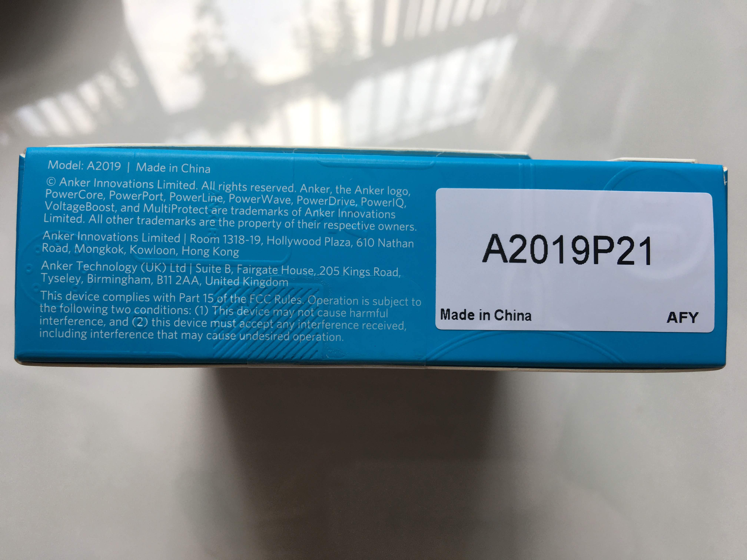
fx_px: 626
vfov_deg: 48.2
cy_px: 280
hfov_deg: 61.7
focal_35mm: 29
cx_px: 374
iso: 25
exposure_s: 1/100
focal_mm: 4.15
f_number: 2.2
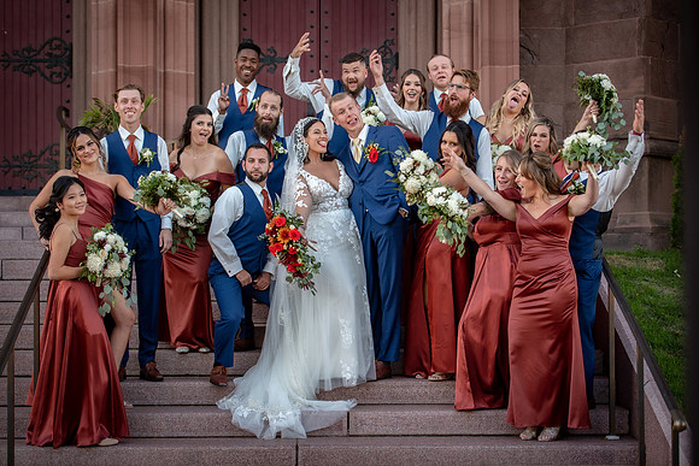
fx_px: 1359
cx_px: 350
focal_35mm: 70
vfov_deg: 19.5
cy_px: 233
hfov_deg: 28.8
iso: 400
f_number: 10
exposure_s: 1/400
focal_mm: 70
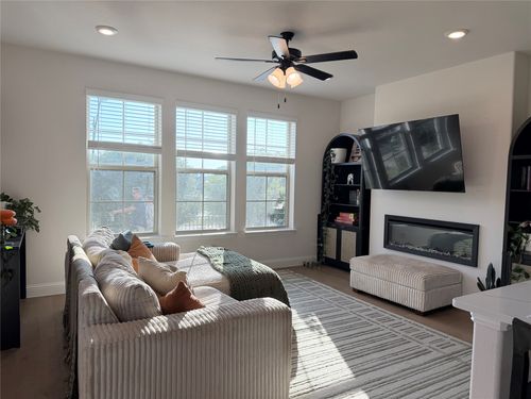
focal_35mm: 24
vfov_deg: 56.8
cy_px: 200
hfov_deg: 71.6
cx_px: 266
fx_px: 368
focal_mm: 6.76
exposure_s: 1/822
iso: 100
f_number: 1.78
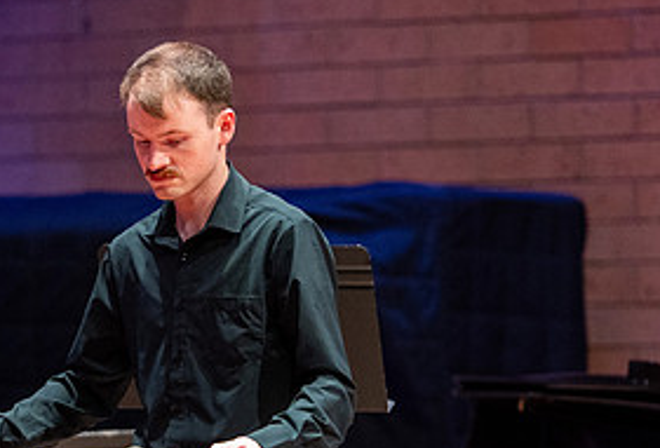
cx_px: 176
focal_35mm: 517
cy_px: 260
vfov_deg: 2.7
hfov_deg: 4.0
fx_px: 9535
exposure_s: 1/320
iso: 2500
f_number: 2.8
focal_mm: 200
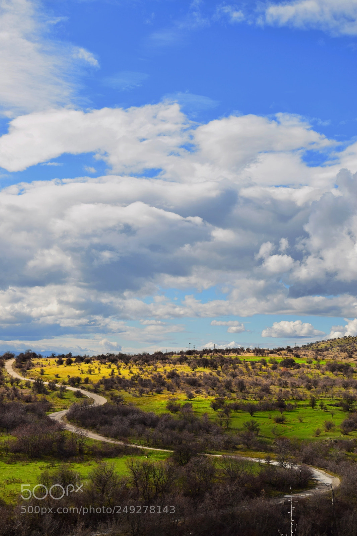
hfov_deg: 22.6
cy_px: 268
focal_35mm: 60
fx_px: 893
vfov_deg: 33.4
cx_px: 178
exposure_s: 1/320
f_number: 9
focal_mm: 40
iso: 100
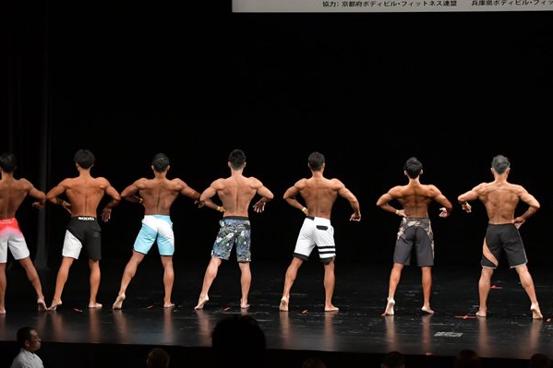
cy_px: 183
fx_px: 2027
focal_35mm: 132
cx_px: 252
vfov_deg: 10.4
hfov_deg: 15.5
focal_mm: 68
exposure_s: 1/400
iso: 3200
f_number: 5.6
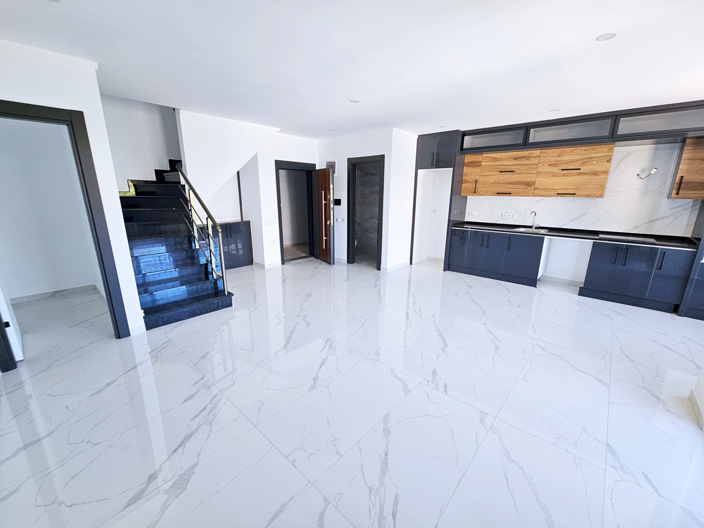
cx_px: 352
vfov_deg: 89.9
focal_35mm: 13
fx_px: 264
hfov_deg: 106.2
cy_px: 264
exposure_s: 1/50
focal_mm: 2.2
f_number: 2.2
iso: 64
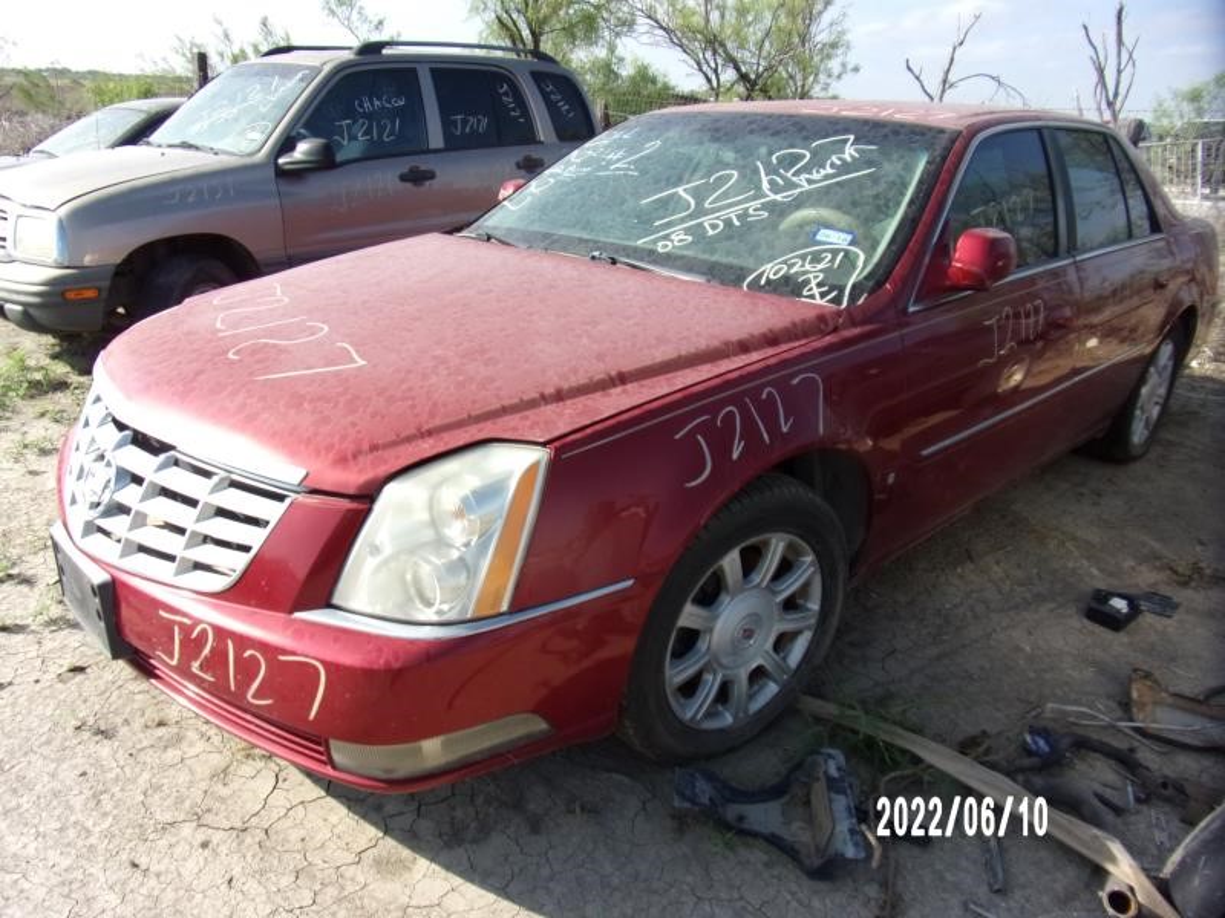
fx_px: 849
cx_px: 612
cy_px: 459
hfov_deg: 71.6
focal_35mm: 24
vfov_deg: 56.8
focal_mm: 4.3
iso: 80
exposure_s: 1/600
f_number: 3.3
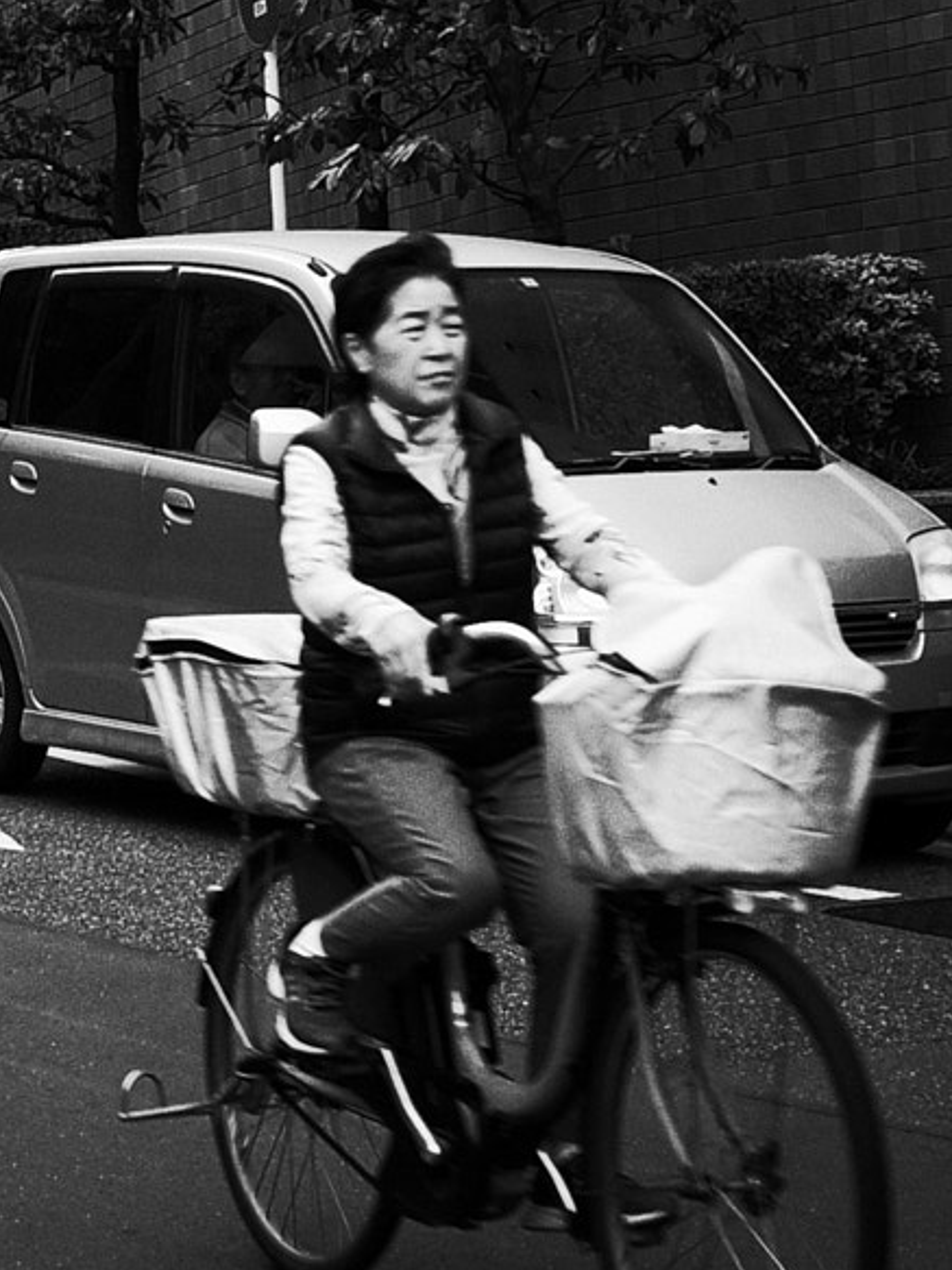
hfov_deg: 11.9
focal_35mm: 124
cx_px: 76
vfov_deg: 15.8
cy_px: 283
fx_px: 4549
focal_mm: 18.3
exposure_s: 1/125
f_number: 5
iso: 100
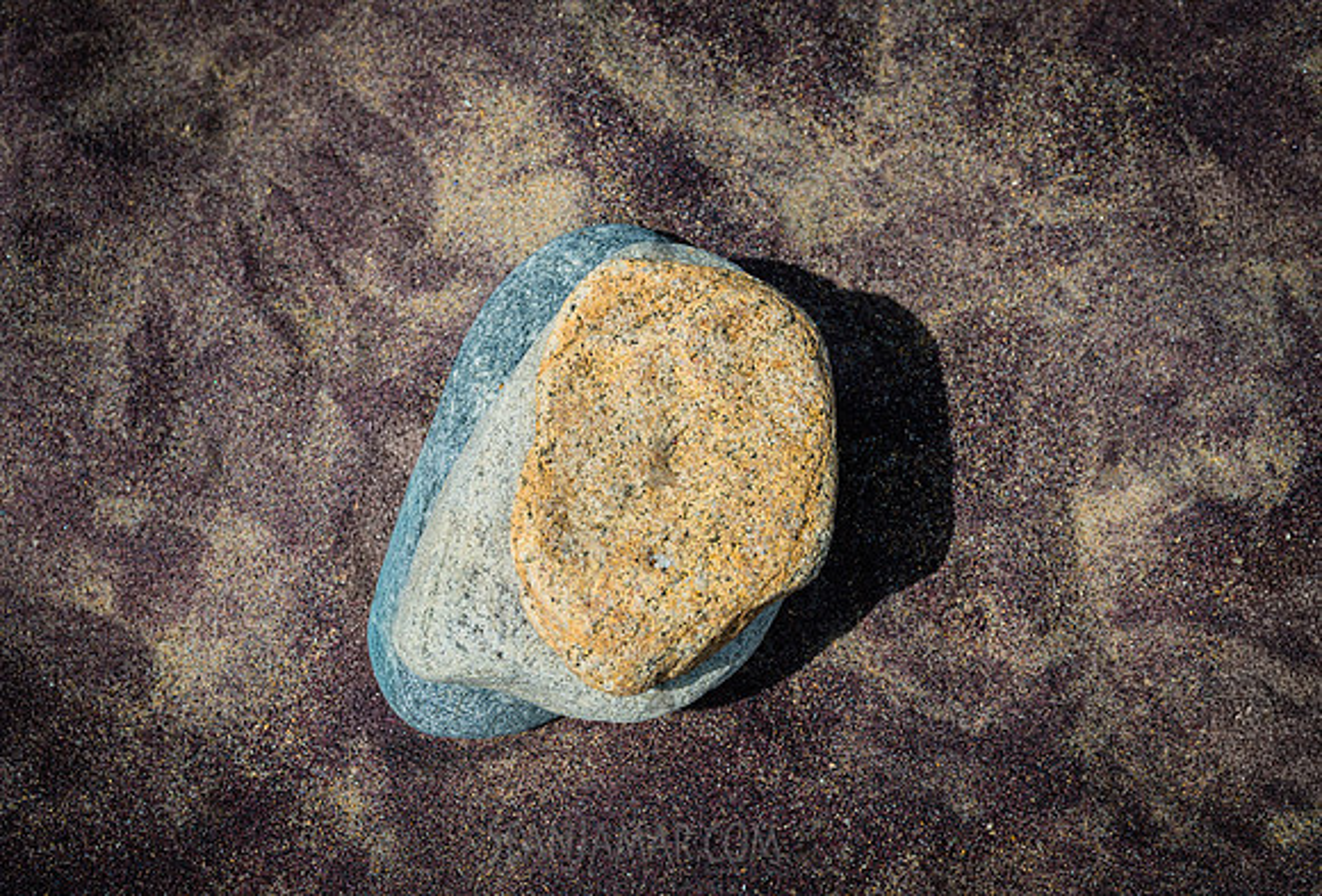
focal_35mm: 69
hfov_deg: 29.0
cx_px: 684
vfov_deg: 19.9
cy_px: 434
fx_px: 2559
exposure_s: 1/1600
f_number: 5
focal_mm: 61
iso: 125
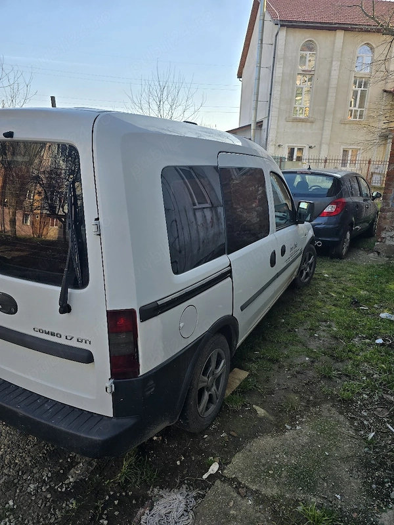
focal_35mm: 23
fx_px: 349
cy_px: 262
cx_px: 197
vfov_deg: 73.9
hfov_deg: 58.9
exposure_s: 1/345
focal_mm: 6.3
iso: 12
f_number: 1.7
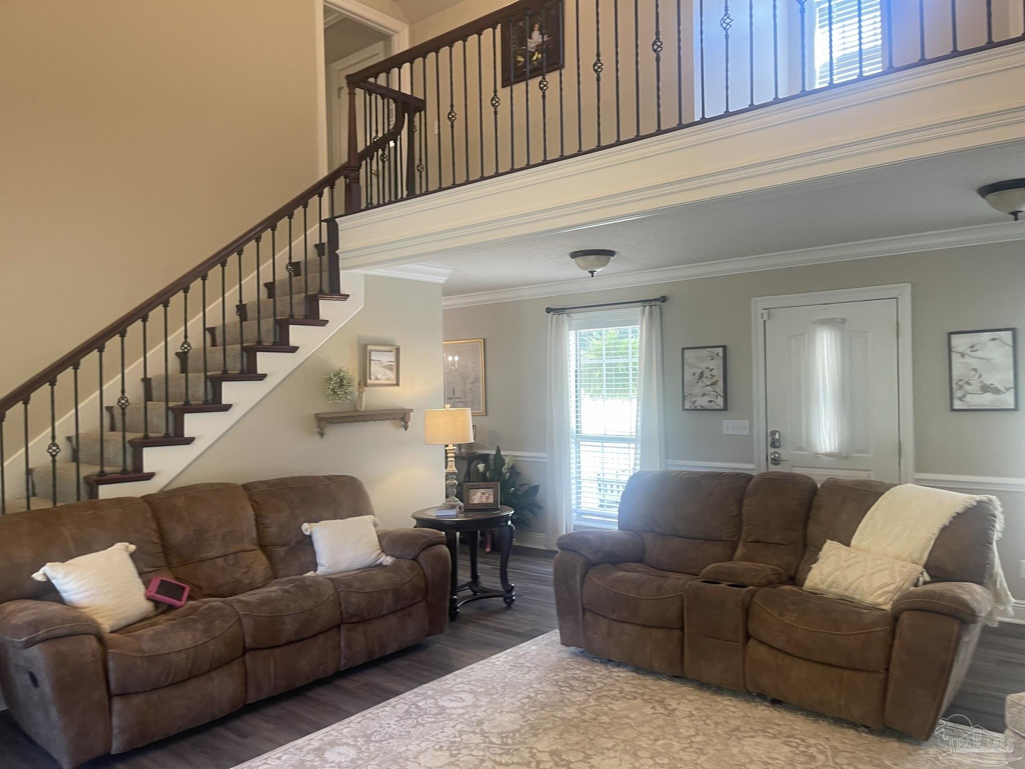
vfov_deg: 53.1
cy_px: 384
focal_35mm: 26
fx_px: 770
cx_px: 512
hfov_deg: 67.3
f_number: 1.6
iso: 80
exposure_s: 1/60
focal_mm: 5.1
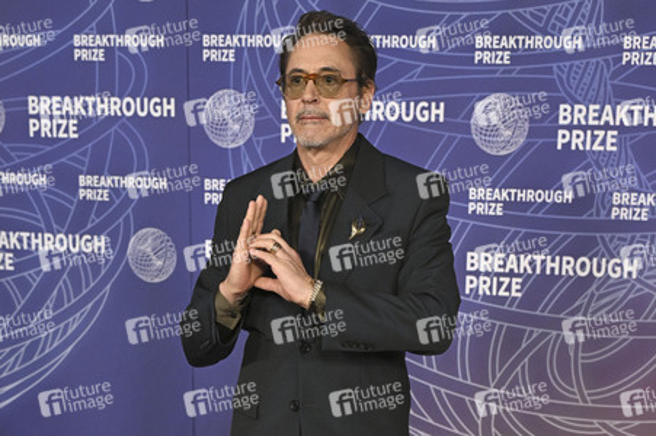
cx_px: 328
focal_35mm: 47
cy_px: 218
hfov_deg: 41.9
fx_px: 856
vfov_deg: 28.6
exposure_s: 1/320
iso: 2000
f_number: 4
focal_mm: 47
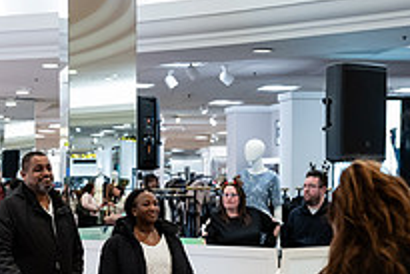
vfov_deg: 15.2
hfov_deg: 23.0
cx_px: 148
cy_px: 283
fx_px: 1003
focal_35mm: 88
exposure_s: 1/200
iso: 1000
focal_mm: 30.5
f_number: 3.2
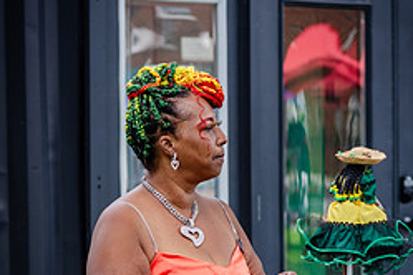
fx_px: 2420
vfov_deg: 6.5
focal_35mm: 211
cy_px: 258
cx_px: 209
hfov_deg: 9.8
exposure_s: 1/640
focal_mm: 78
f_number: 4
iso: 400
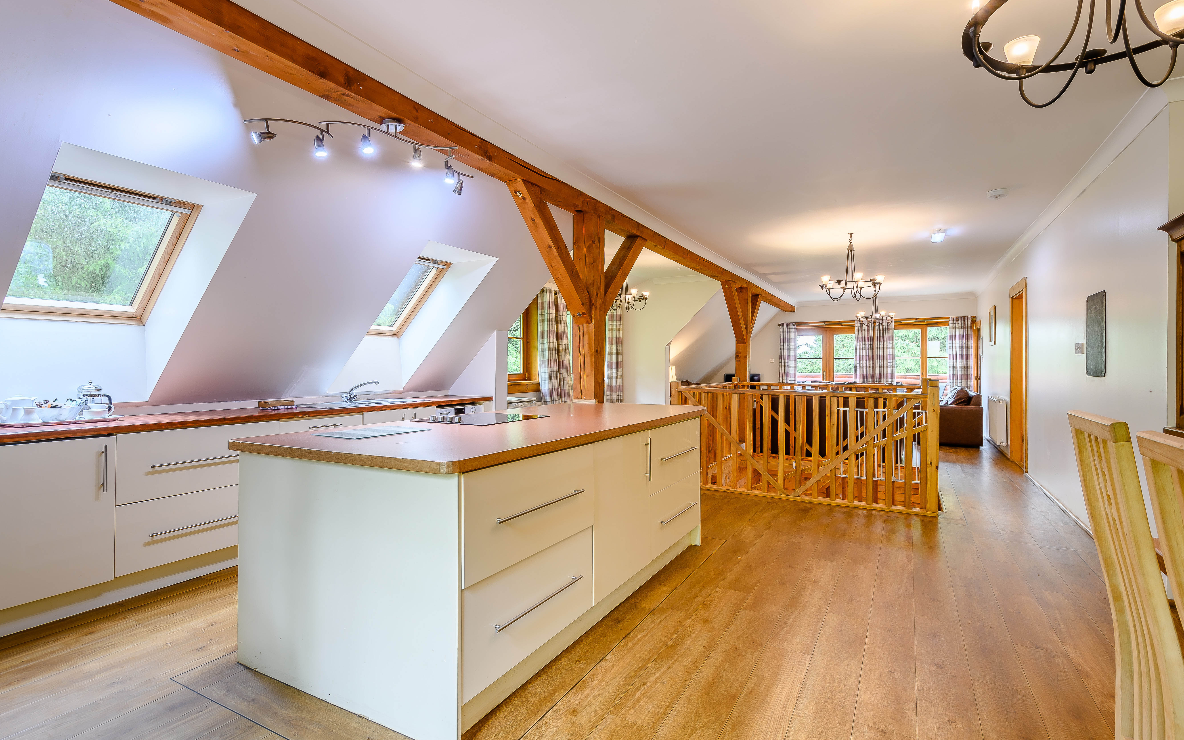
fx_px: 516
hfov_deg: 97.8
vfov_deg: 71.2
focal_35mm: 16
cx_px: 616
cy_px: 353
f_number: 8
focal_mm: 10
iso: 100
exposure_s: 1/6
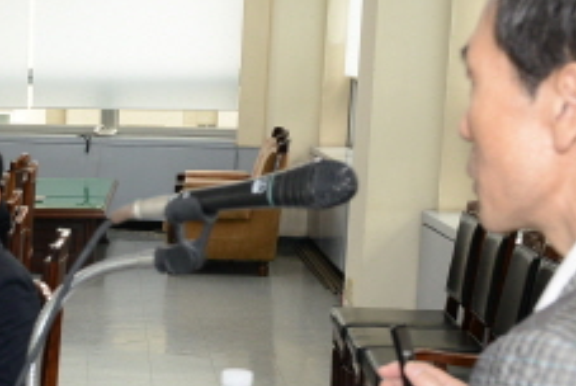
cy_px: 387
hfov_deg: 18.2
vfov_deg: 13.3
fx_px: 1634
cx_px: -239
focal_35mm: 102
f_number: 6.3
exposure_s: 1/100
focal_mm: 29
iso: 1250
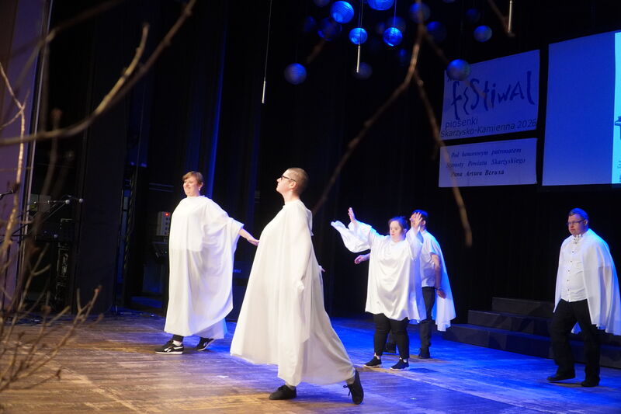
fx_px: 621
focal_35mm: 36
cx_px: 310
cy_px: 207
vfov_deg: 36.9
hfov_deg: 53.1
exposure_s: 1/160
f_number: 4
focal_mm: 24
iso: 3200
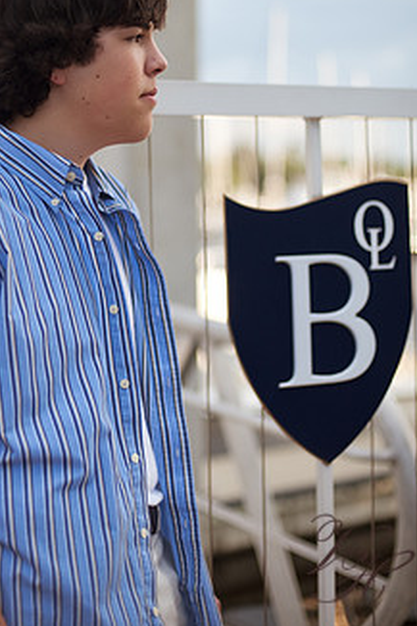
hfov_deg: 19.7
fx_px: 1200
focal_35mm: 69
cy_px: 209
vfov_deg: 29.1
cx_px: 147
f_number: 1.8
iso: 200
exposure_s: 1/2000
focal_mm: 50
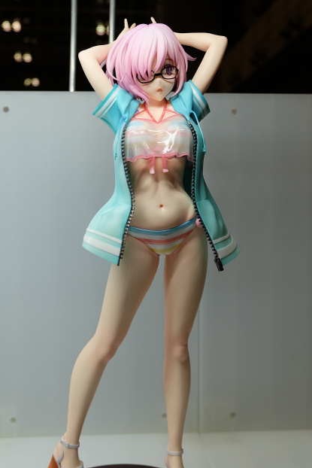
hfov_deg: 29.9
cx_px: 151
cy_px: 252
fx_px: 585
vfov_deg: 43.6
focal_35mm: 45
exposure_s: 1/125
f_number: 4.2
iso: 400
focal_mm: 23.2
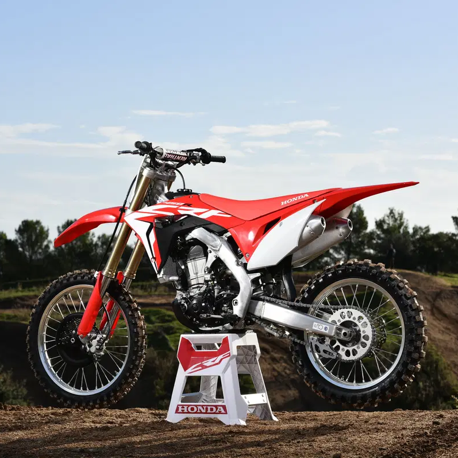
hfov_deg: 15.8
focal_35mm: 110
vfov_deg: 15.8
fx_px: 1647
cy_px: 229
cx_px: 204
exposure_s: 1/250
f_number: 8
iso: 64
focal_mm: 86
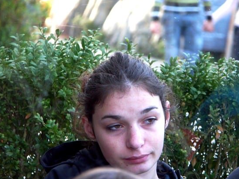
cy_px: 99
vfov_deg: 6.3
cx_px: 136
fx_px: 1615
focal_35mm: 234
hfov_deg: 8.5
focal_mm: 50.8
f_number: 3.5
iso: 100
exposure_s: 1/100
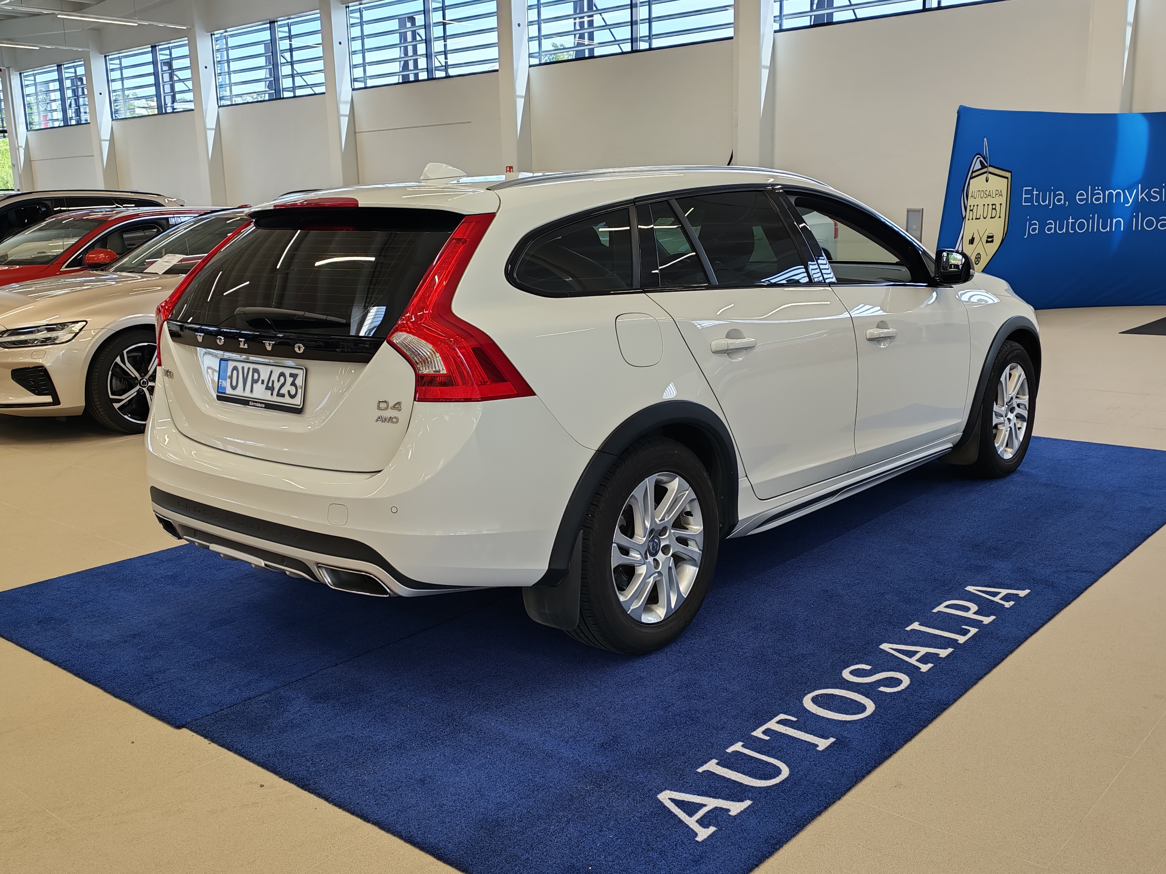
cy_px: 437
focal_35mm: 34
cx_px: 583
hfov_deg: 54.0
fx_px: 1145
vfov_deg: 41.8
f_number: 1.9
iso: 80
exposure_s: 1/100
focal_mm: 6.12
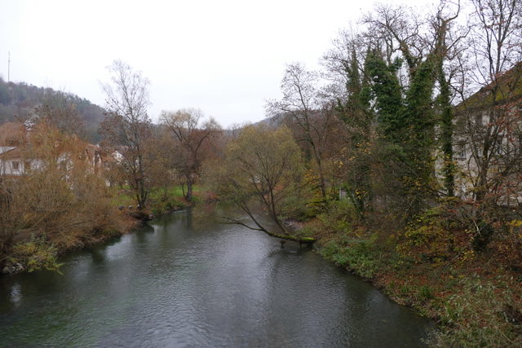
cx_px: 261
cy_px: 174
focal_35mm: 25
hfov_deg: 71.5
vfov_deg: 51.3
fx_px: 363
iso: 125
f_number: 2.8
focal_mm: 9.12
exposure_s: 1/250
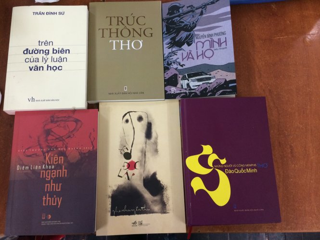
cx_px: 160
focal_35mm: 30
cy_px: 120
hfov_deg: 60.0
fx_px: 277
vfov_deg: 46.8
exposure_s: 1/33
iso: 160
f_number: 2.2
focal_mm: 4.12
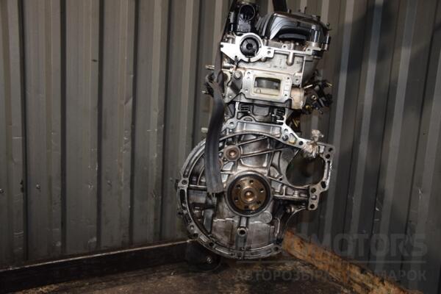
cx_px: 220
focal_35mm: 36
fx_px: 441
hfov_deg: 53.1
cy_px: 147
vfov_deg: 36.9
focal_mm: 24
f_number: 5
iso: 800
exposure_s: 1/60
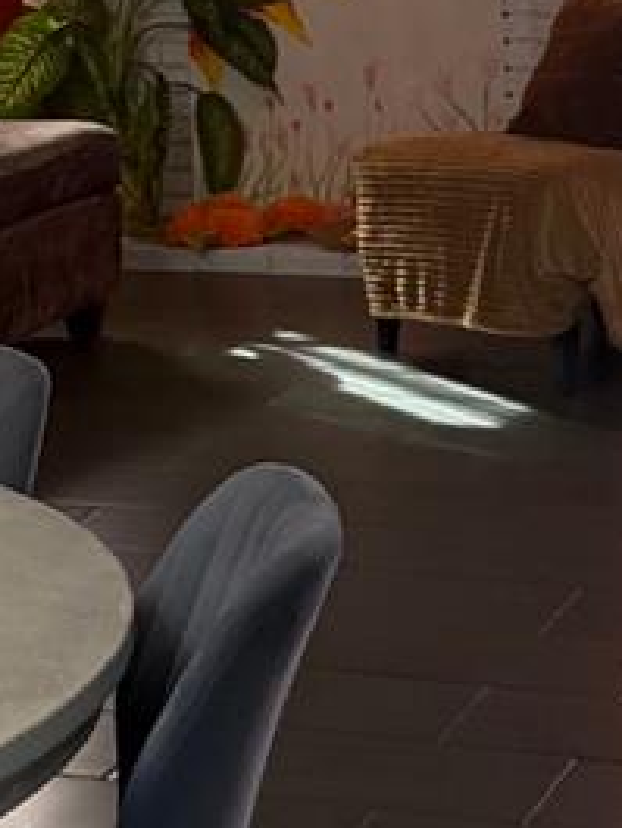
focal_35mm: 136
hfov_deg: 10.8
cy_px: -327
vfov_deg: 13.8
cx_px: -55
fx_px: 3256
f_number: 1.78
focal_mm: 6.76
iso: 200
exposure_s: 1/140
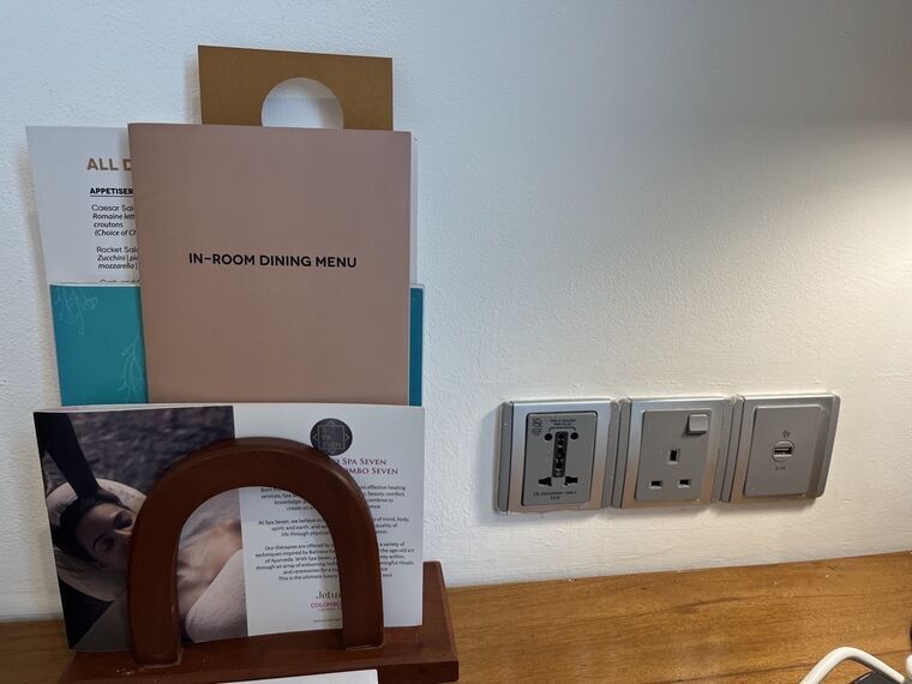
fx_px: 685
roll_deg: -1.6
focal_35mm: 26
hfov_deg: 67.3
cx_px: 456
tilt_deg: -16.4
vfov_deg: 53.1
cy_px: 342
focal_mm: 5.1
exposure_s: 1/100
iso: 100
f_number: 1.6
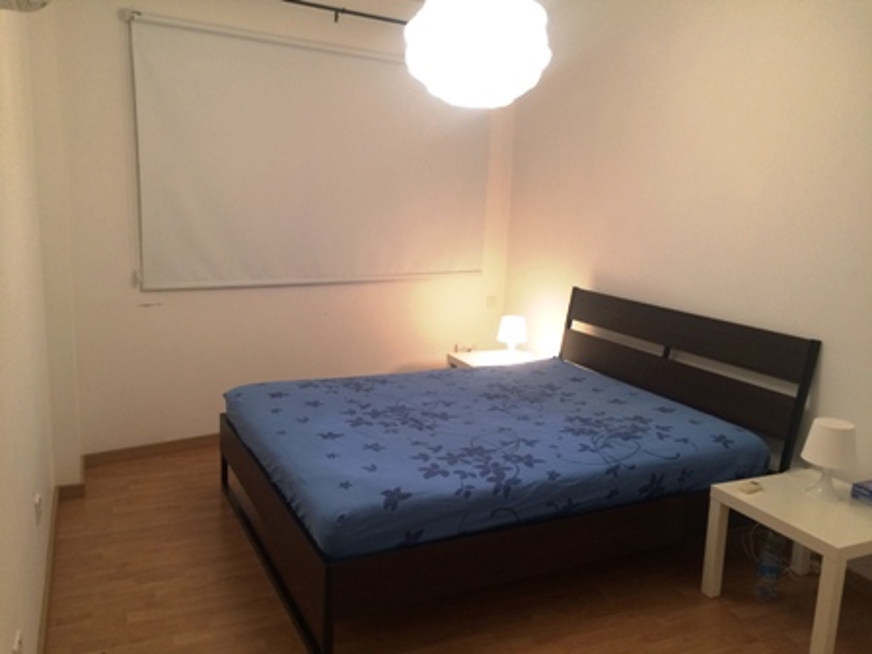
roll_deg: -0.7
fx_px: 731
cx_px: 436
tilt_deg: -12.1
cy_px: 327
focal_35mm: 29
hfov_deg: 61.7
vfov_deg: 48.2
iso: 160
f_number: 2.2
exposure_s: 1/33
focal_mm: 4.15
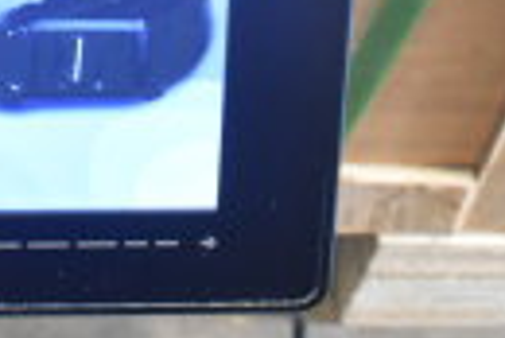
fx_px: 2462
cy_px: -414
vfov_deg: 7.4
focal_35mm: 175
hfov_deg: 11.5
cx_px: -93
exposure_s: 1/40
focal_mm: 25
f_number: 4
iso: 1800
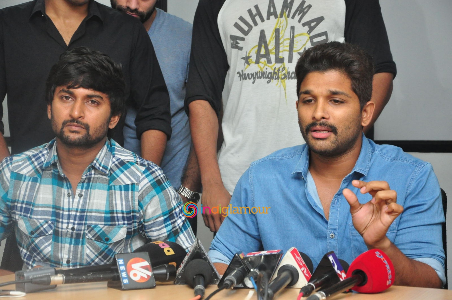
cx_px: 226
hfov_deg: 20.6
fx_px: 1242
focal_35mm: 99
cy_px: 150
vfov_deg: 13.8
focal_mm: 66
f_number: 6.3
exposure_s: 1/125
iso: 1600
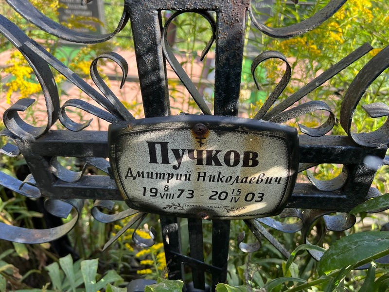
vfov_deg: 53.1
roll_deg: -1.6
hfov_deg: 67.3
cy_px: 146
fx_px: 292
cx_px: 194
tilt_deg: -33.9
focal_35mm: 26
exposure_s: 1/439
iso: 50
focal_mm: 5.7
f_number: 1.5
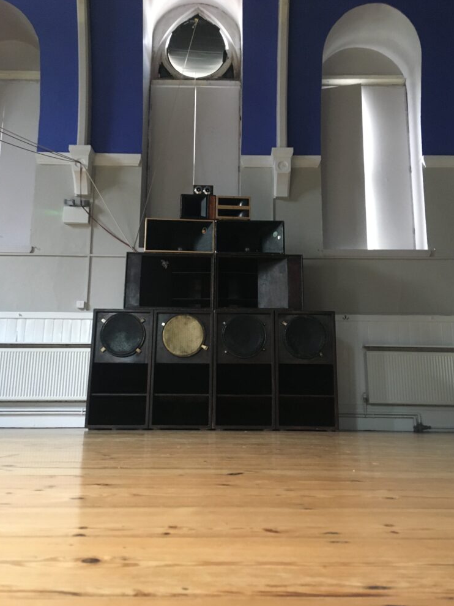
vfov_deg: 60.0
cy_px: 302
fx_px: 525
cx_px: 231
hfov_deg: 46.8
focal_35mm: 30
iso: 400
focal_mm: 4.15
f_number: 2.2
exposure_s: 1/17
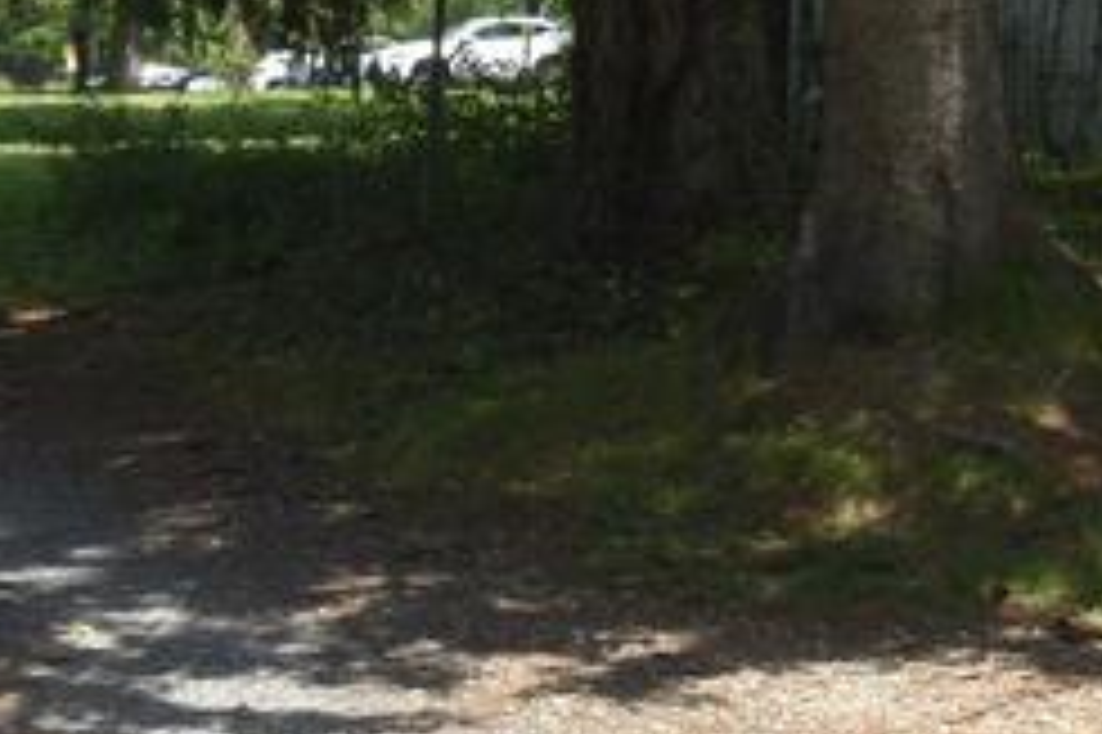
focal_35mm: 138
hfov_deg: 13.3
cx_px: 2011
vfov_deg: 9.5
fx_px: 4221
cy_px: -507
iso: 100
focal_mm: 22
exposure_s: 1/200
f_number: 9
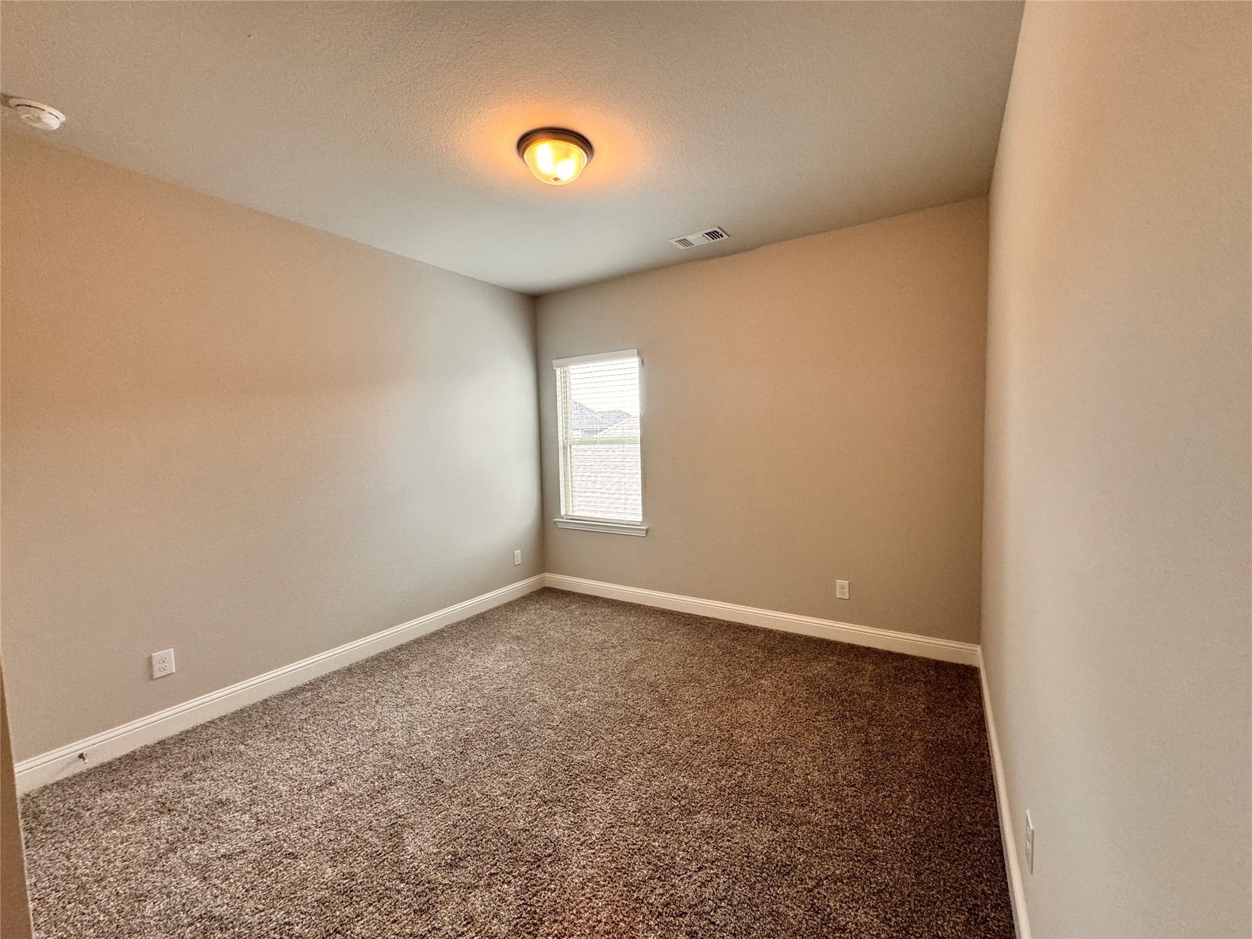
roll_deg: +1.1
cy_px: 470
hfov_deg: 102.1
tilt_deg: -1.7
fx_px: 506
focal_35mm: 14
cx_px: 626
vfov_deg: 85.7
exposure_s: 1/120
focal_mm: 2.22
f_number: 2.2
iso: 200
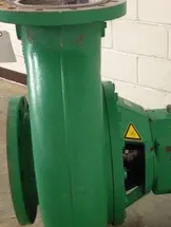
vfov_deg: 29.7
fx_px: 427
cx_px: 136
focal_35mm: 65
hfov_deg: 22.4
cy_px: 141
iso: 320
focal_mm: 4.28
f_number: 2.4
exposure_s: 1/20
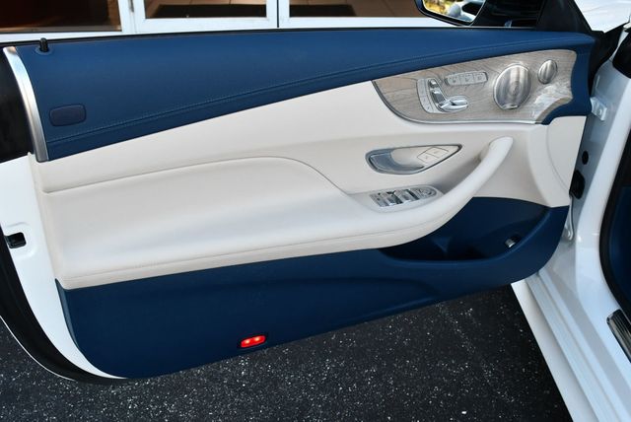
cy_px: 211
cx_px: 316
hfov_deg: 53.1
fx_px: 632
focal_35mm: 36
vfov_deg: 36.9
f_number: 5
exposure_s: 1/250
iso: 400
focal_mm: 18
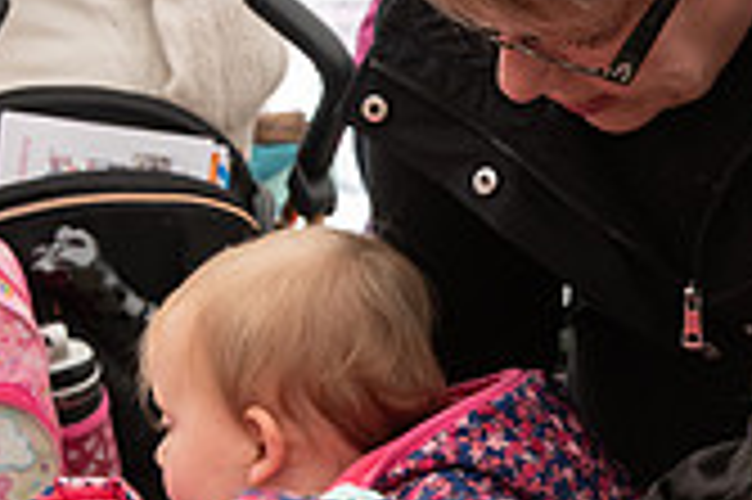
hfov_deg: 14.5
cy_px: 358
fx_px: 2901
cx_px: 757
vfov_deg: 9.8
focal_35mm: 139
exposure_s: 1/80
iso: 1100
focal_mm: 40
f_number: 8
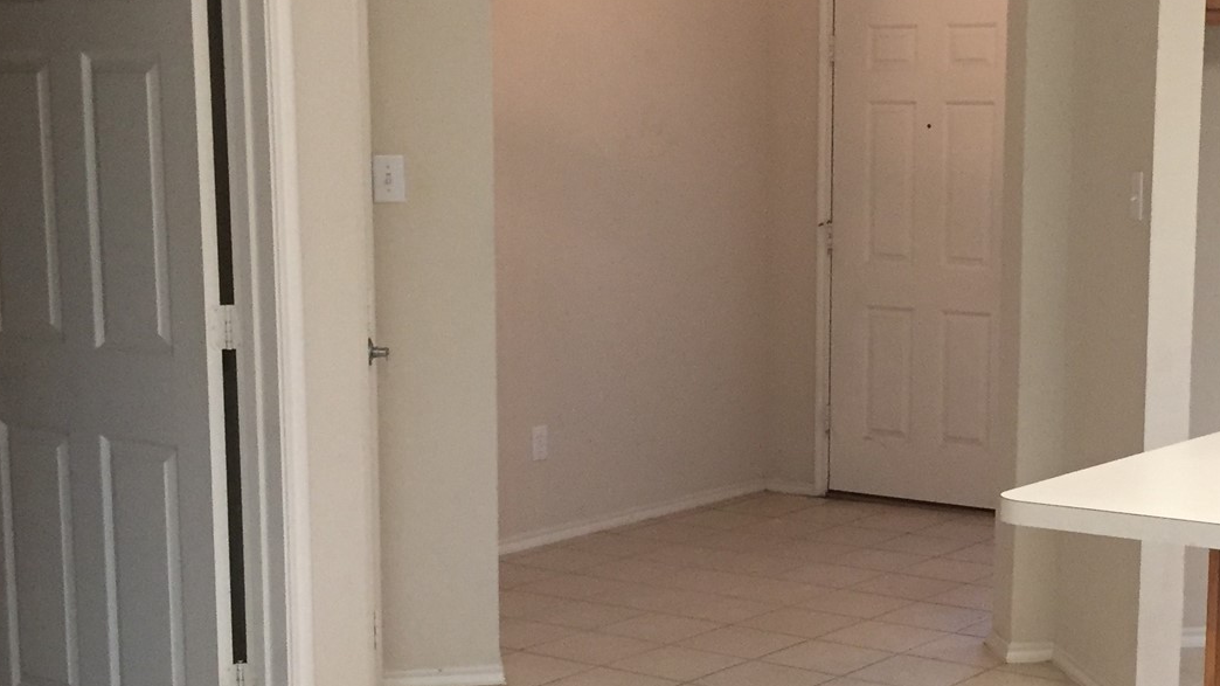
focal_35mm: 62
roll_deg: -2.3
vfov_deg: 19.3
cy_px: 470
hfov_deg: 33.2
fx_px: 2005
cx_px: 919
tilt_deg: -9.3
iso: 125
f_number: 2.2
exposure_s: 1/30
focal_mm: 4.15
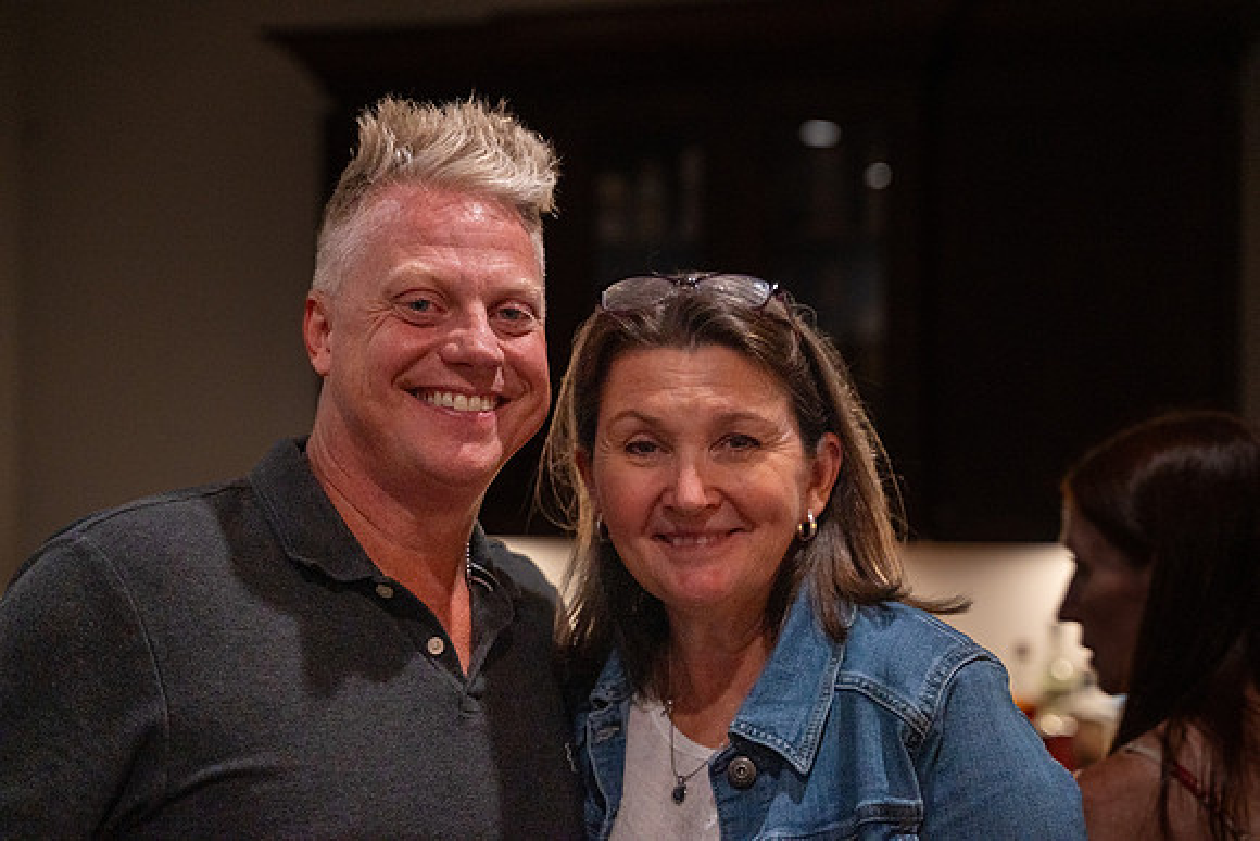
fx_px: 2415
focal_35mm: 69
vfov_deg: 19.7
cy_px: 420
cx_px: 630
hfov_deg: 29.2
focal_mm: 69
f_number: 3.5
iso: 2500
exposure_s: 1/160
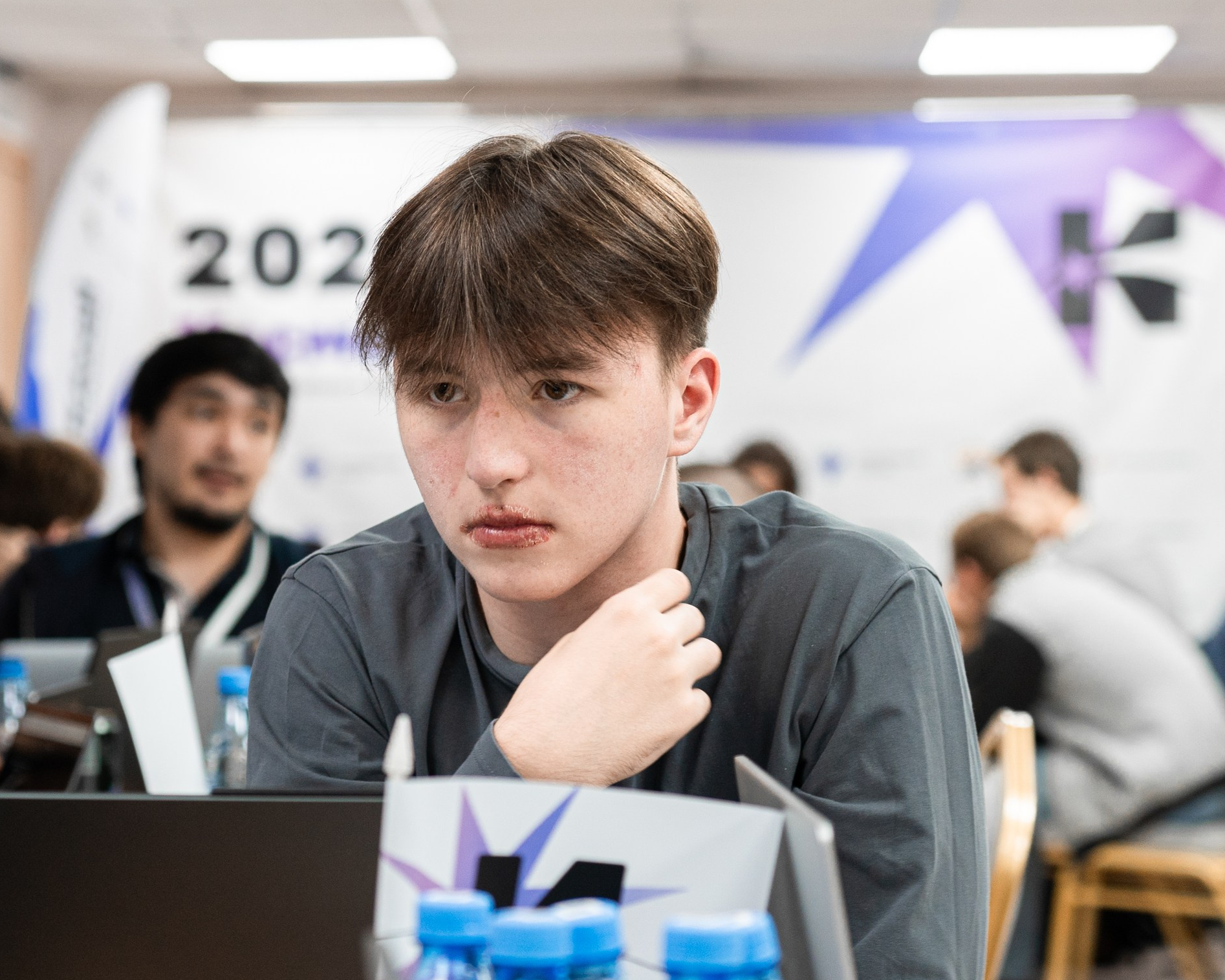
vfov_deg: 15.5
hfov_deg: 19.4
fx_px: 3589
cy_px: 491
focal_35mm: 99
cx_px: 513
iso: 640
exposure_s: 1/125
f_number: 2.8
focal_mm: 54.7
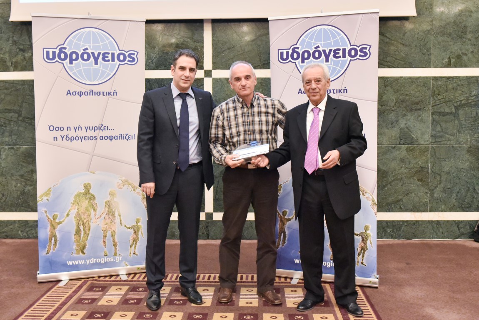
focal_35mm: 34
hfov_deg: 55.8
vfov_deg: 38.9
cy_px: 160
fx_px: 453
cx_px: 240
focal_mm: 34
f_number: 4
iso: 6400
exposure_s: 1/125
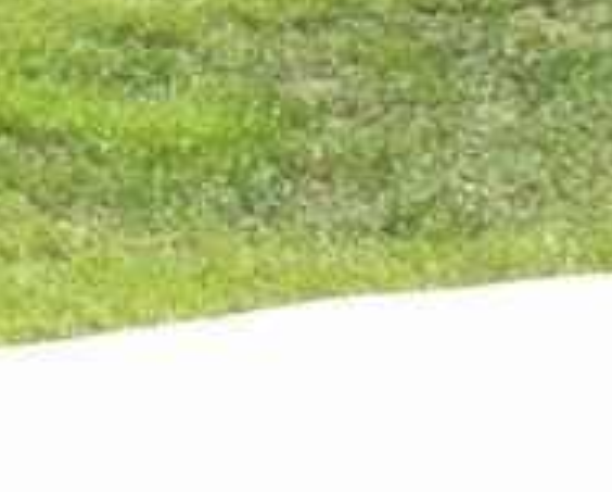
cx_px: -820
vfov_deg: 5.5
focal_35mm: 272
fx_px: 4934
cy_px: -674
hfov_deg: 6.7
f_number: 3.5
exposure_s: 1/357
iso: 92
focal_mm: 6.3
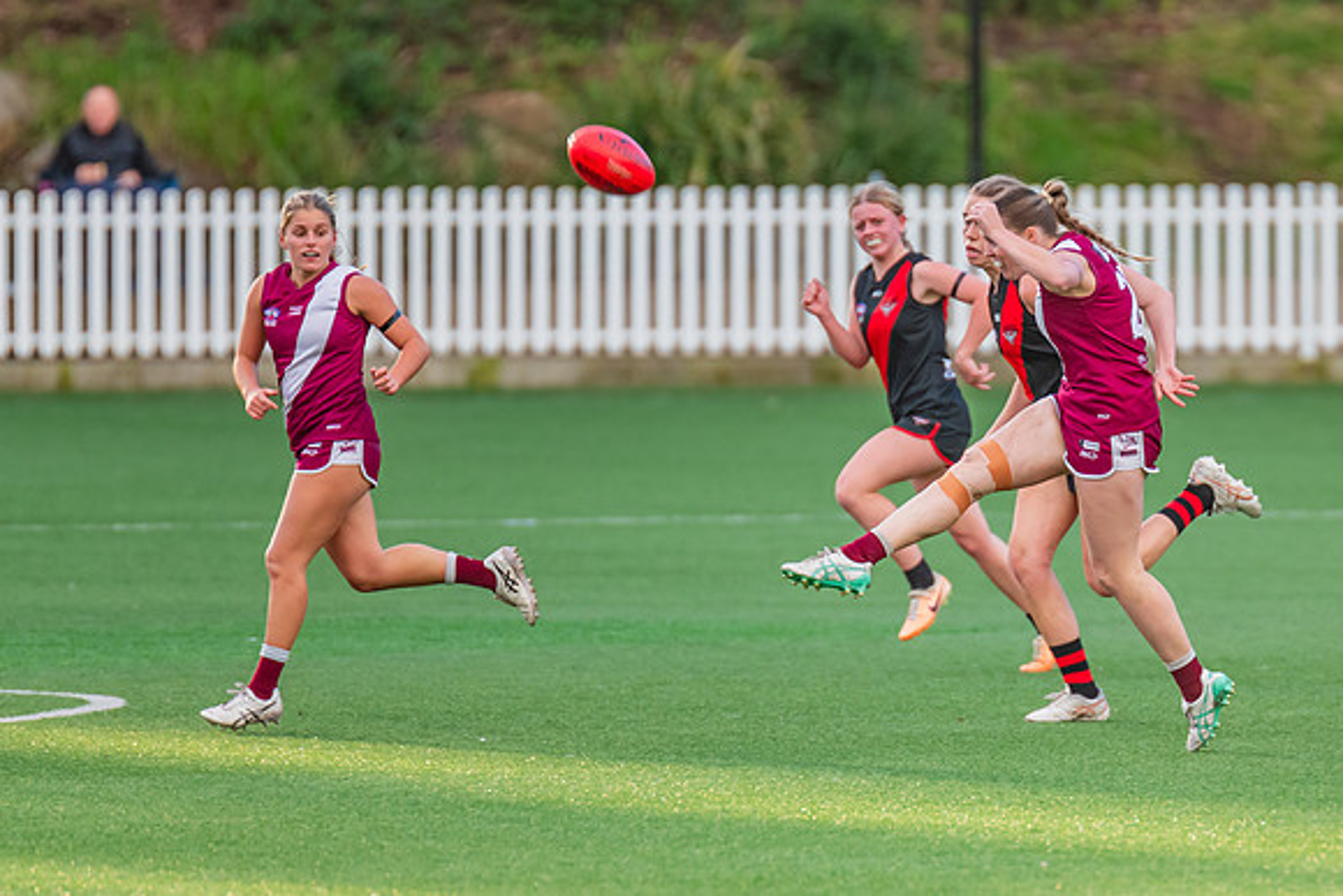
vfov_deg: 2.0
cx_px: 1035
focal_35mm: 678
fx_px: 25304
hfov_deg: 3.0
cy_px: 463
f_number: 4.5
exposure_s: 1/800
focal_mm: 420
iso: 800
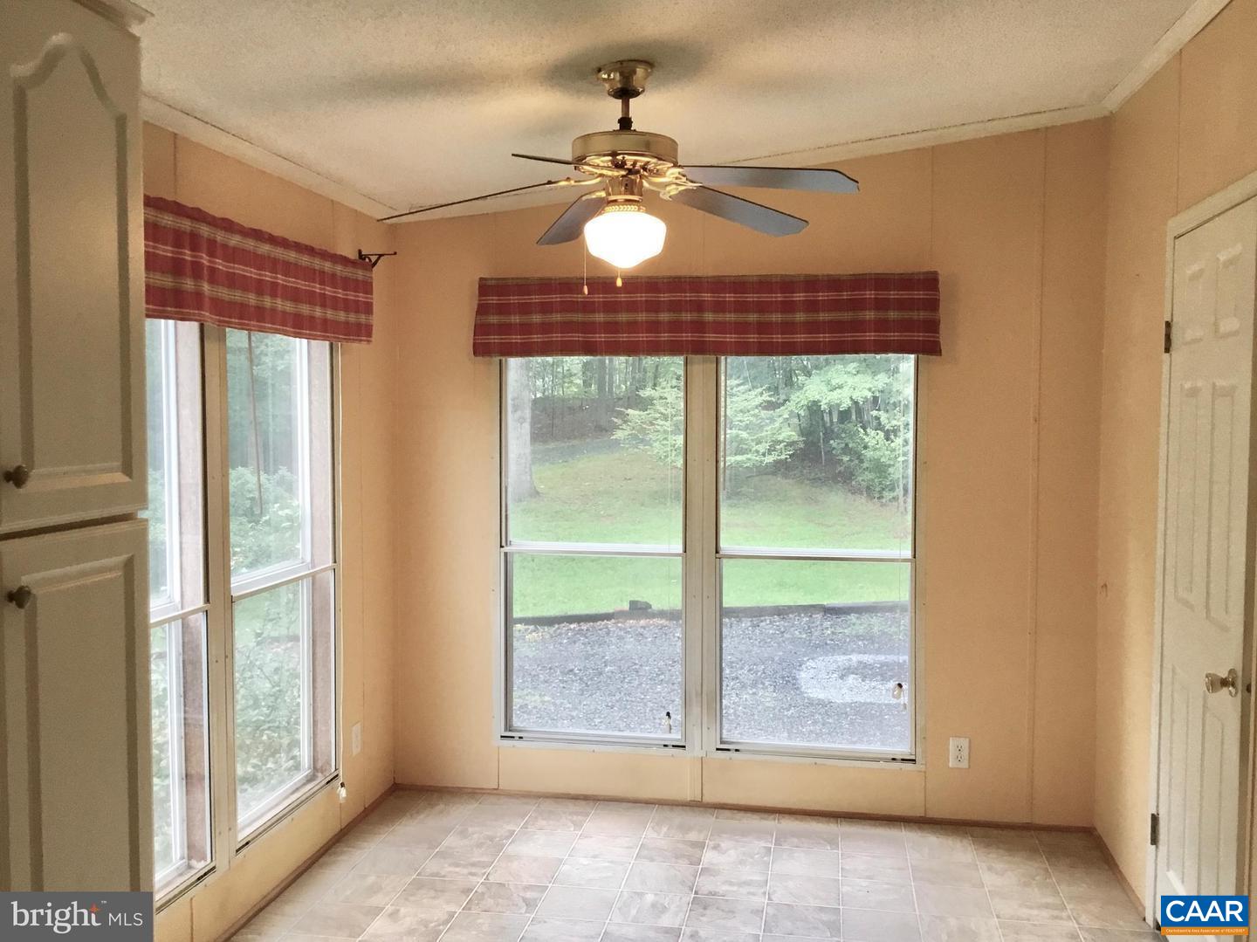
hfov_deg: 58.4
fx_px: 1125
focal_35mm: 31
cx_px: 628
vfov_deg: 45.4
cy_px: 471
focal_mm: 3.3
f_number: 2.4
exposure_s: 1/30
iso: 32
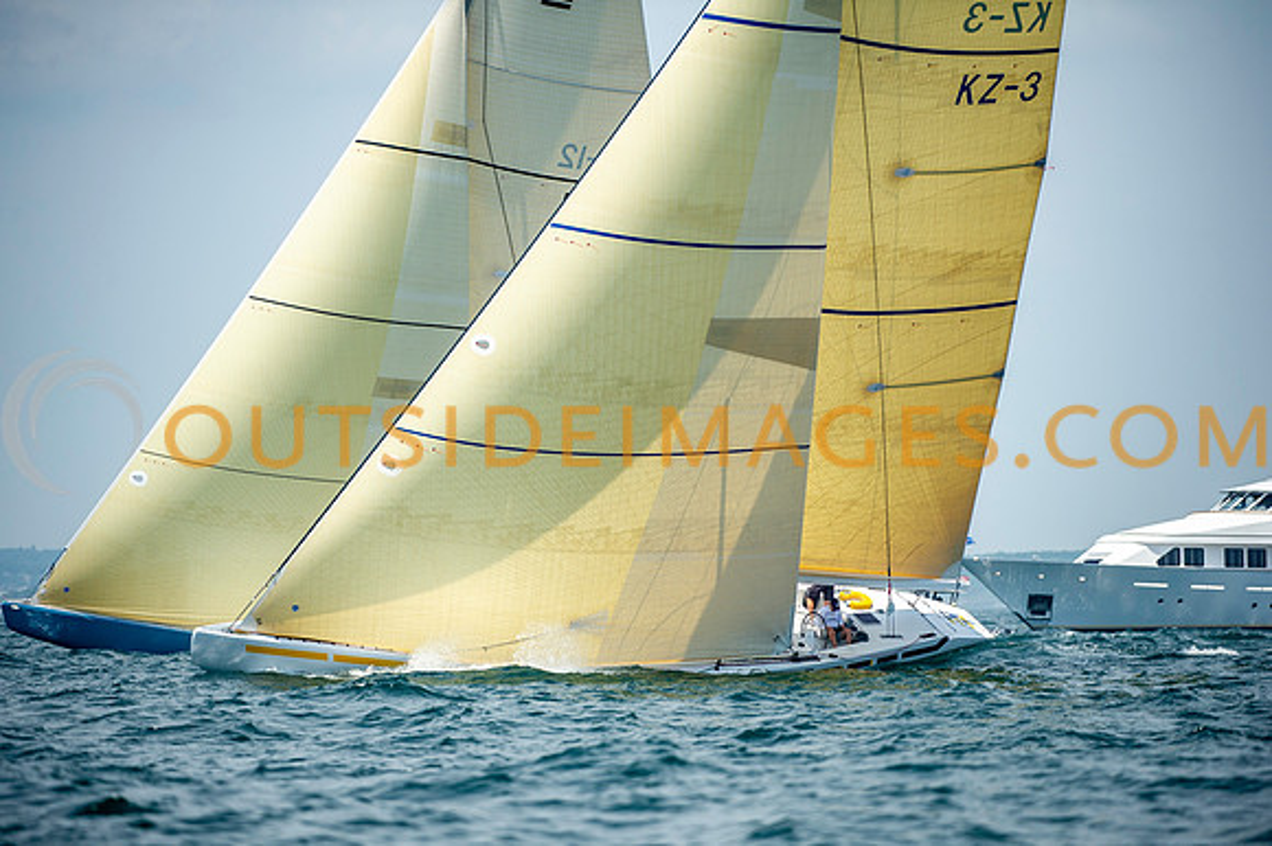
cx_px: 636
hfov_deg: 7.0
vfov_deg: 4.6
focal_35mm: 297
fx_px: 10473
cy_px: 433
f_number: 5
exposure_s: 1/2500
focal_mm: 290
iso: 400
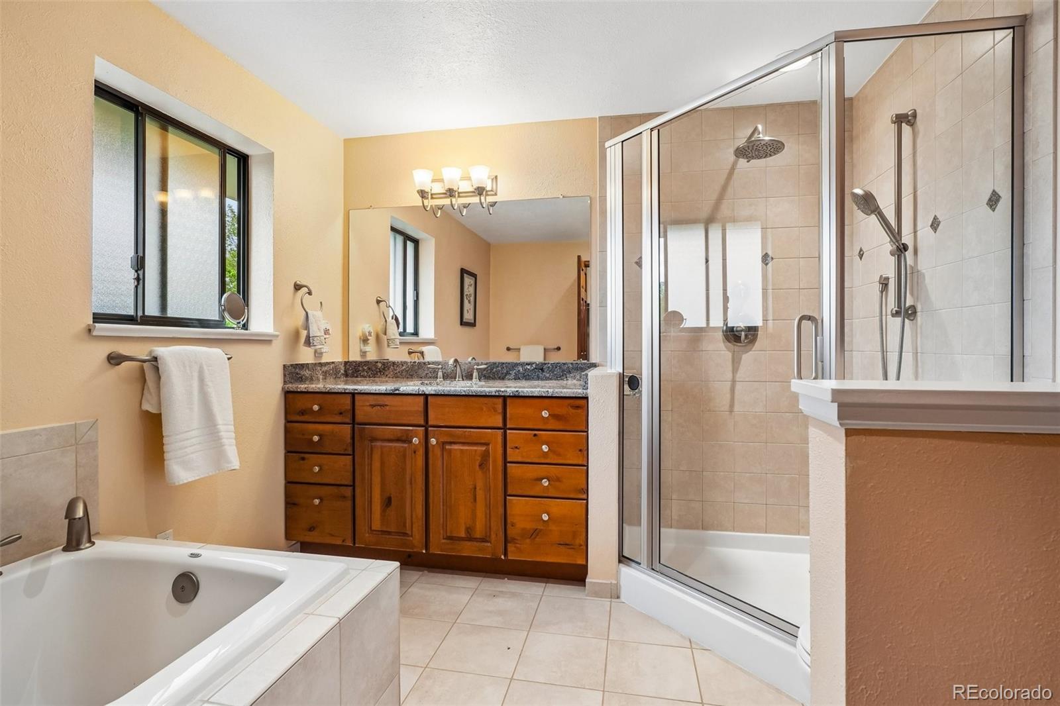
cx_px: 530
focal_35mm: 16
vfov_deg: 72.0
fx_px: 486
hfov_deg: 95.0
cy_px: 353
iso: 320
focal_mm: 11
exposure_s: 1/30
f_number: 8
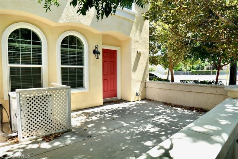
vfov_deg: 59.5
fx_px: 139
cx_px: 119
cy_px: 80
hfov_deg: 81.2
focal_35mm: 21
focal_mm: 14
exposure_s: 1/200
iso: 200
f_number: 7.1
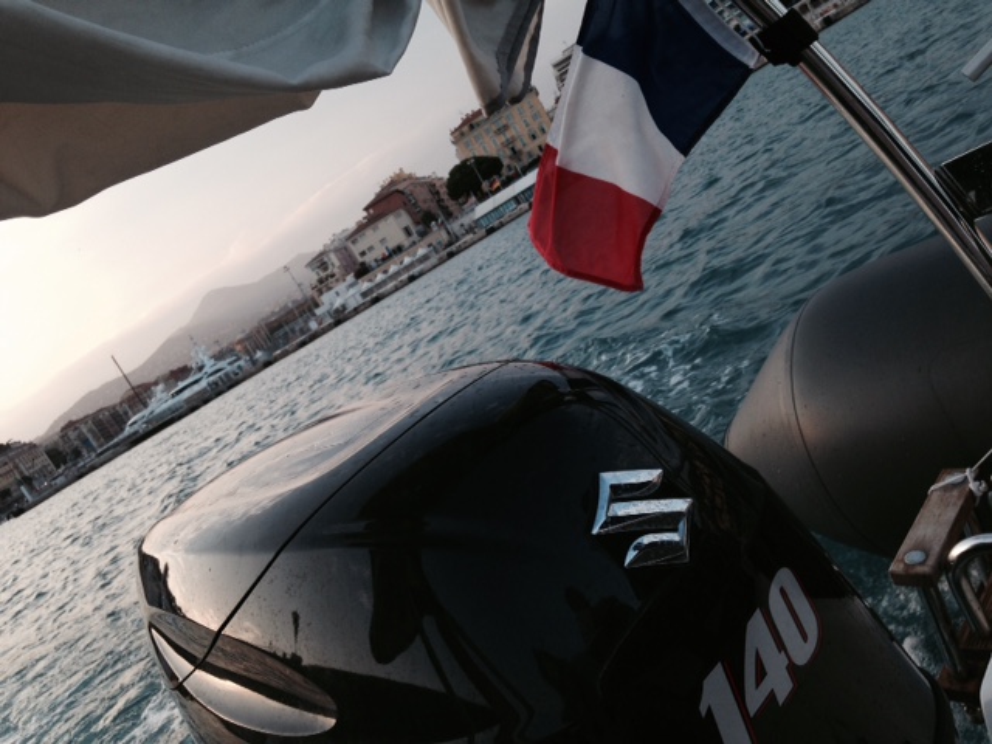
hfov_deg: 55.4
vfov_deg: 42.9
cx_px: 496
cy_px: 372
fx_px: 946
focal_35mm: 33
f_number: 2.4
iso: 50
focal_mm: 4.12
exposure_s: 1/321
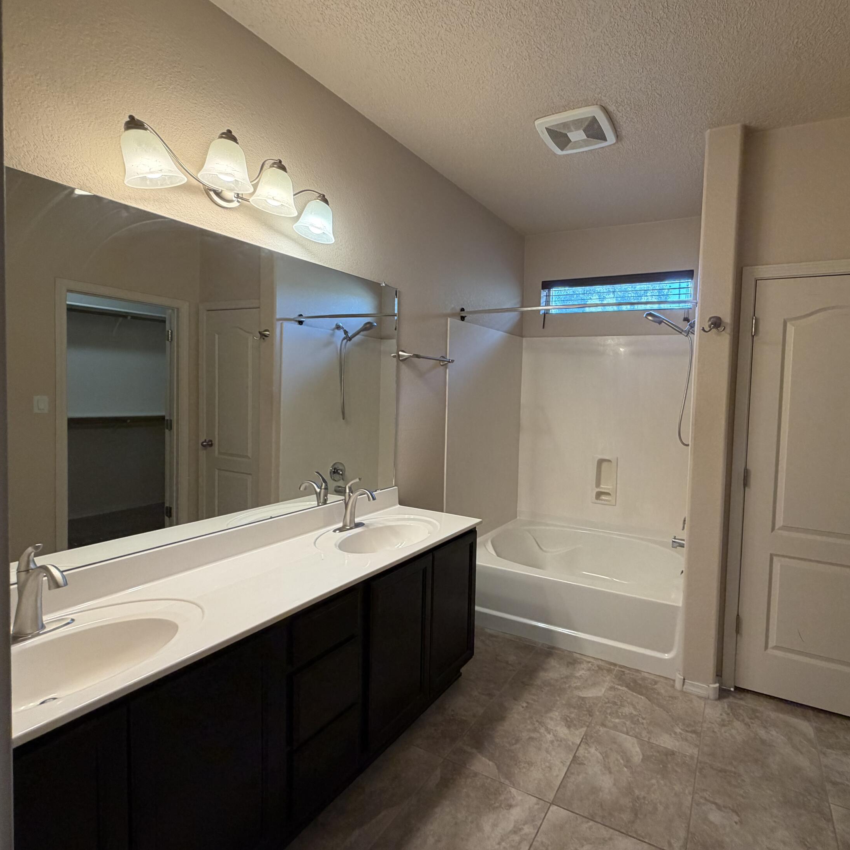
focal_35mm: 17
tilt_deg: -3.1
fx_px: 472
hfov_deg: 82.0
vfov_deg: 83.9
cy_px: 413
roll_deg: -1.4
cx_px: 543
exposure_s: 1/60
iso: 200
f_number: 2.2
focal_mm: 2.22
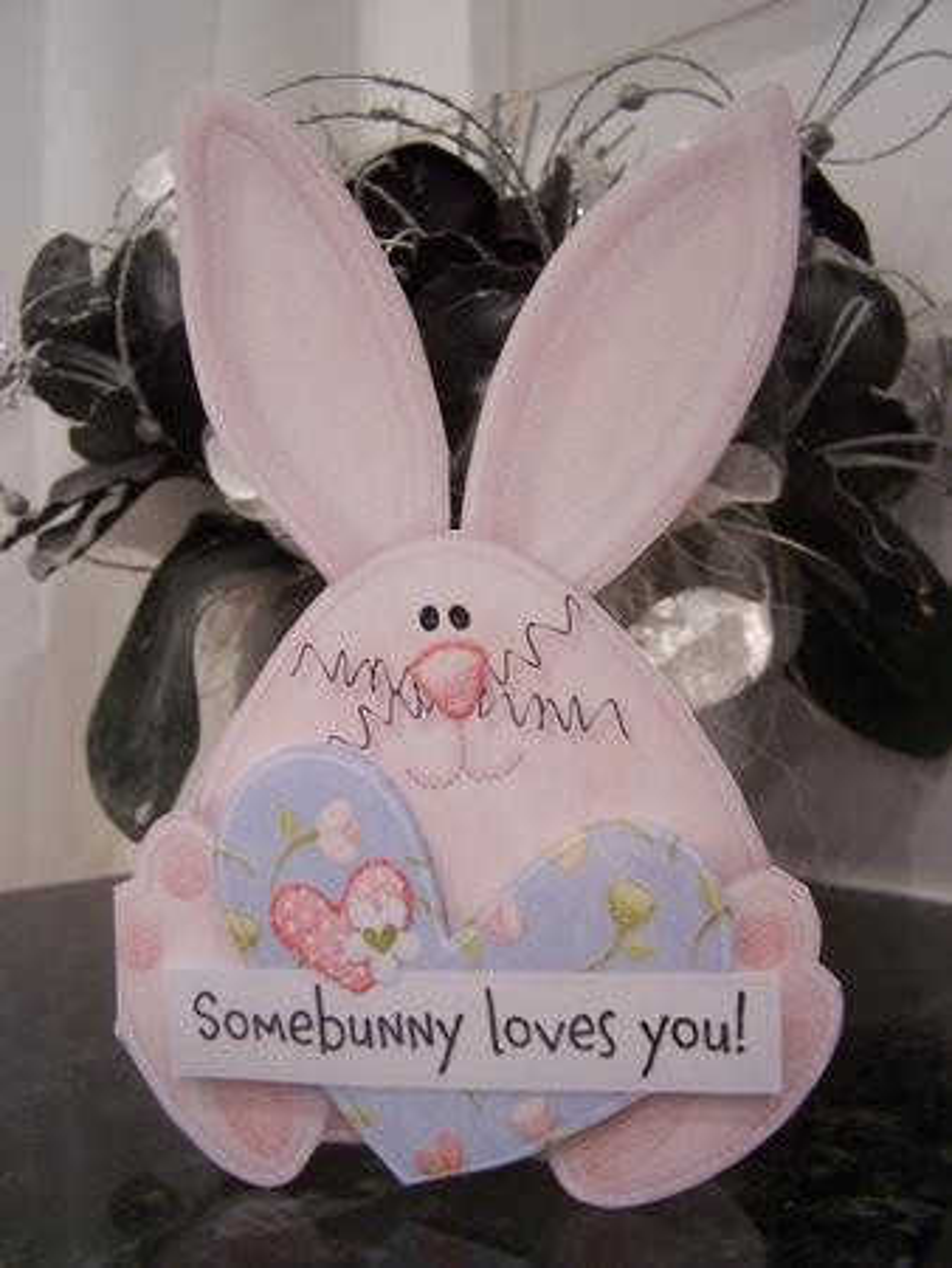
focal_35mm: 38
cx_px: 476
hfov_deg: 37.8
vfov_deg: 49.0
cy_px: 634
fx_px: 1392
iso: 140
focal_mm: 6.3
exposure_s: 1/10
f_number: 2.8
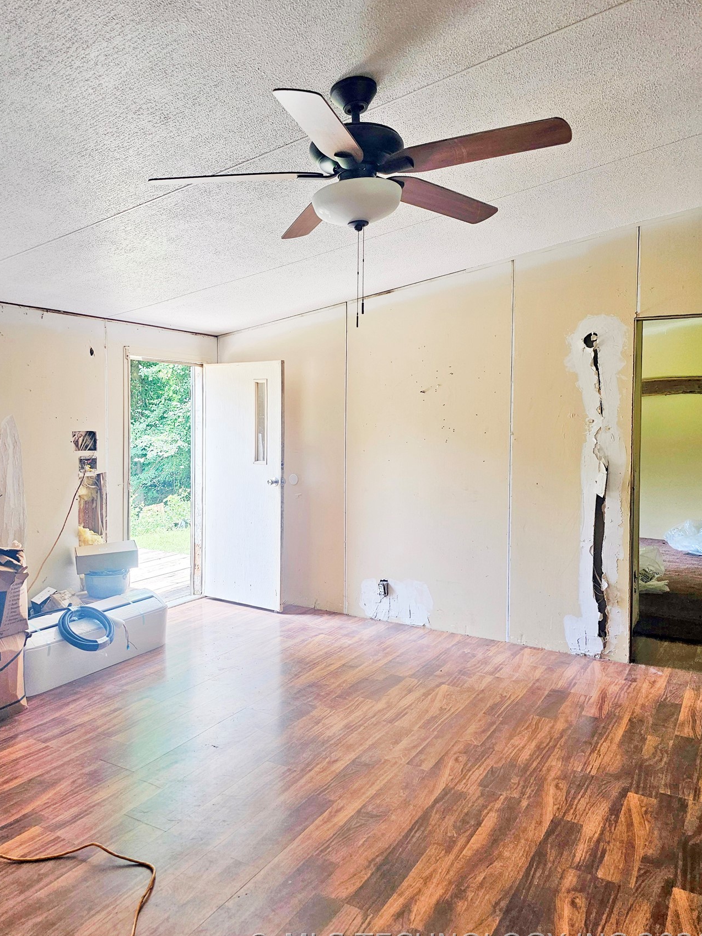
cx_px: 325
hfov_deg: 53.0
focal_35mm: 26
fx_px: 703
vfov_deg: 67.2
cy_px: 440
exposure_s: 1/180
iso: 100
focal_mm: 6.3
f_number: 1.7
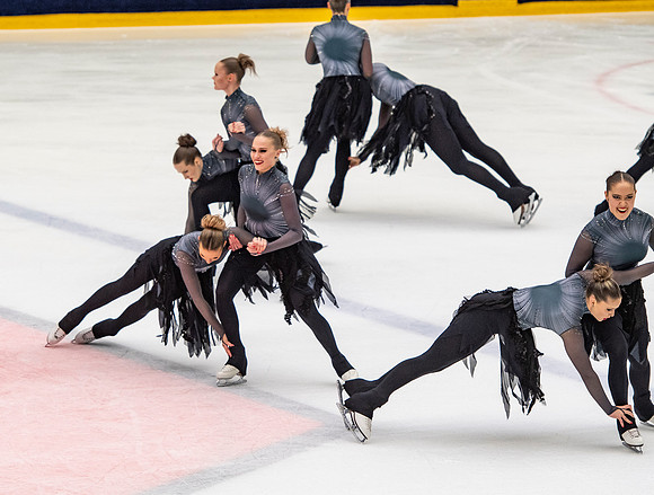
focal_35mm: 234
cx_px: 260
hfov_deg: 8.4
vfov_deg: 6.4
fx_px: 4434
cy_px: 232
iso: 900
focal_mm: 135
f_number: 4
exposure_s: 1/500
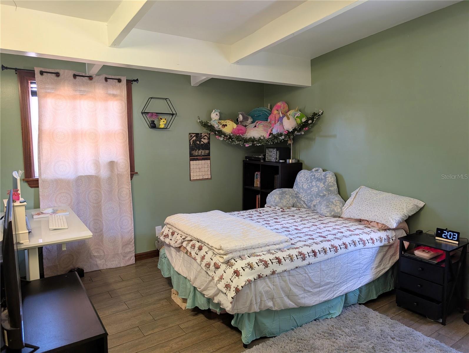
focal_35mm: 24
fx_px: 326
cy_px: 176
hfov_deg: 71.5
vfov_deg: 56.9
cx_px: 234
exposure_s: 1/46.2
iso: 186
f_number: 1.68
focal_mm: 6.9
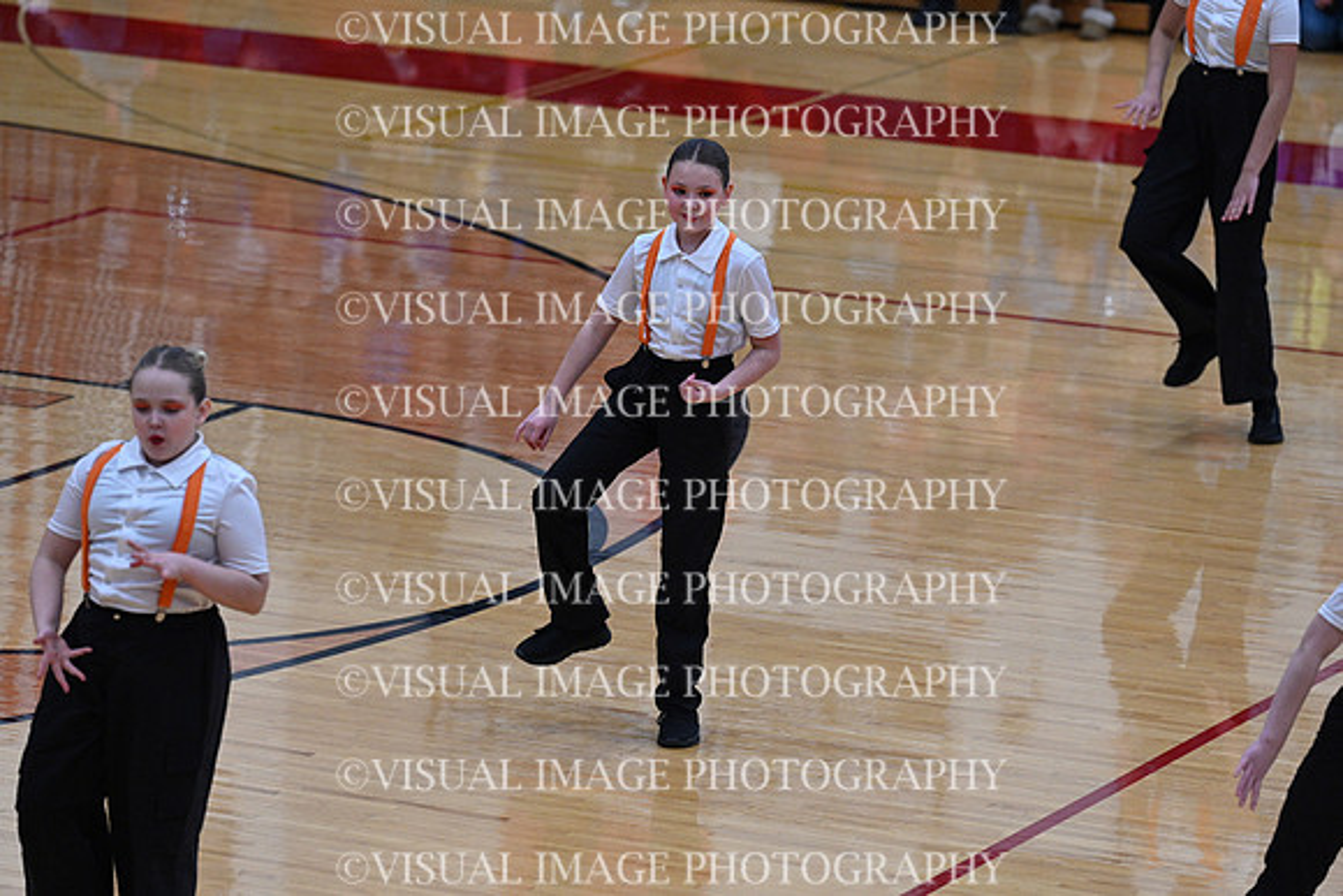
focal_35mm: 200
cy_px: 448
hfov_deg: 10.3
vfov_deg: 6.9
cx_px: 672
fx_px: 7463
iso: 4000
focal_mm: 200
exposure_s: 1/400
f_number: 4
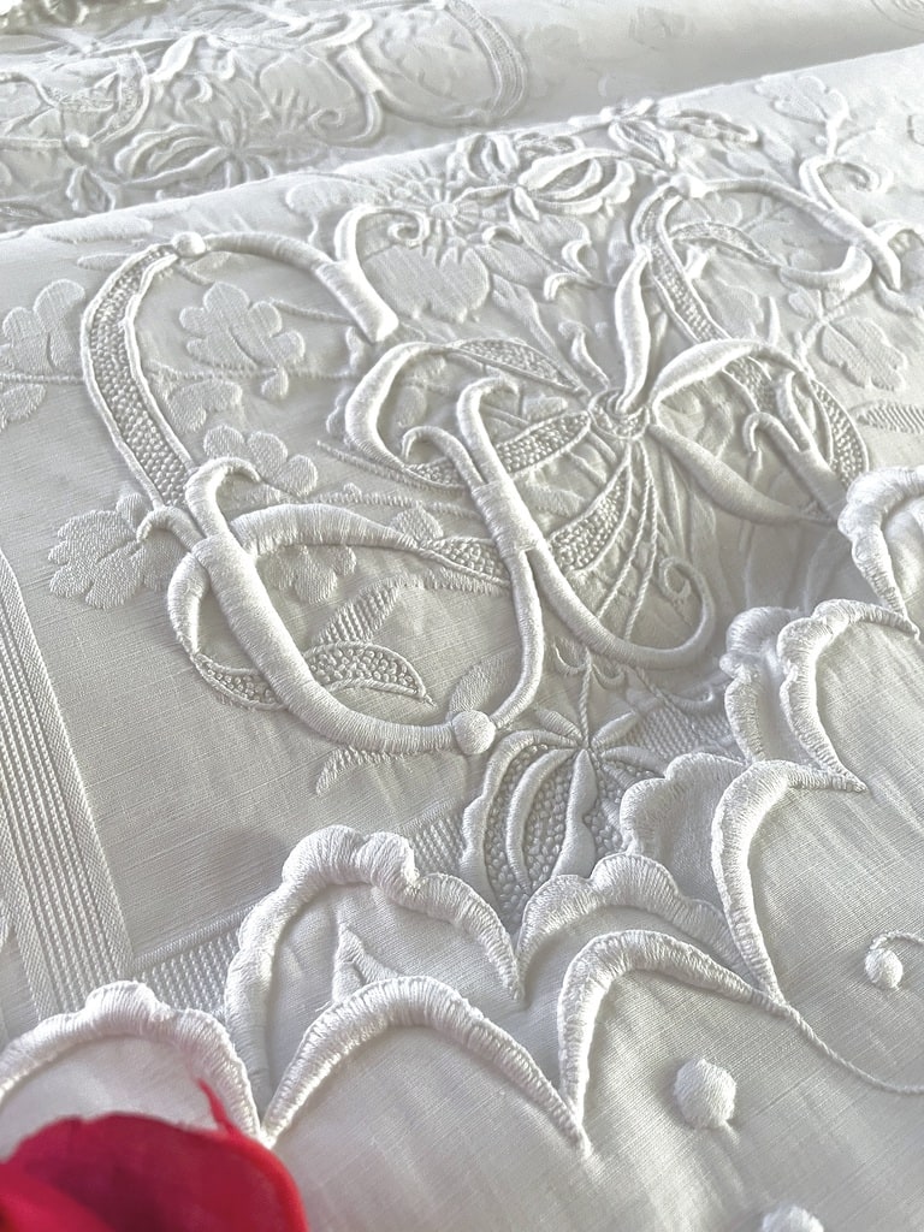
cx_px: 462
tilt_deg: -51.9
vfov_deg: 67.3
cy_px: 616
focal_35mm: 26
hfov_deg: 53.1
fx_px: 925
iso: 125
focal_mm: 4.2
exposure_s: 1/87
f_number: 1.6
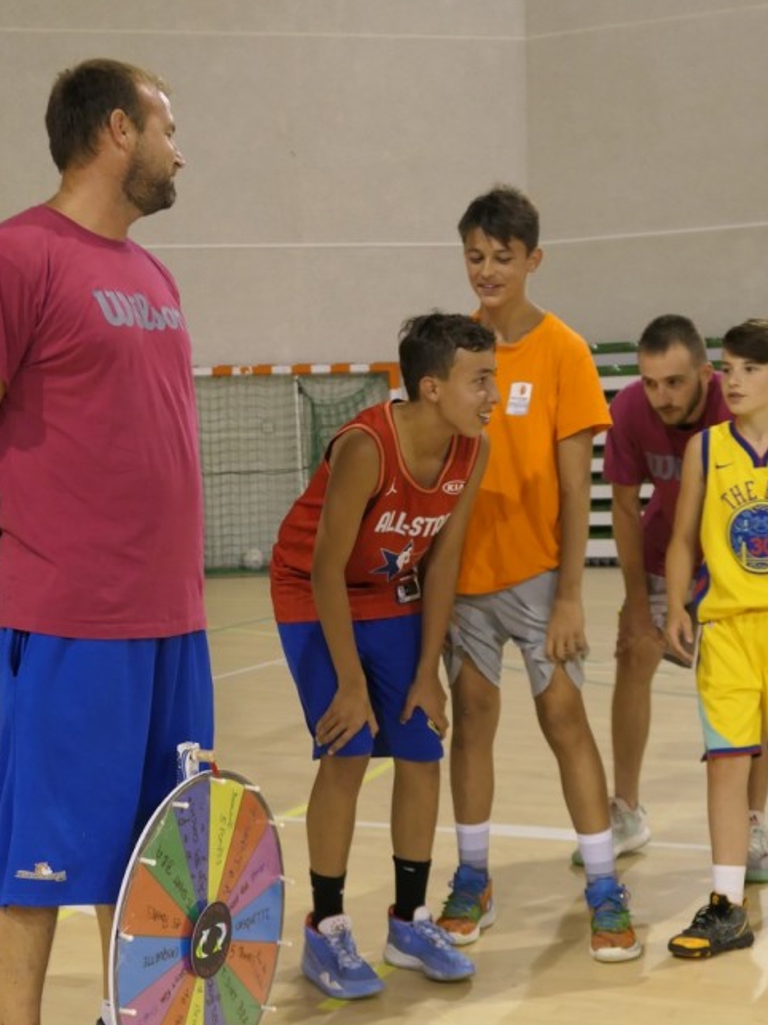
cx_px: 330
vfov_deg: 31.6
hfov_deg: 24.0
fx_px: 1805
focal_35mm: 61
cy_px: 615
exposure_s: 1/100
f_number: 2.8
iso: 640
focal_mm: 16.6
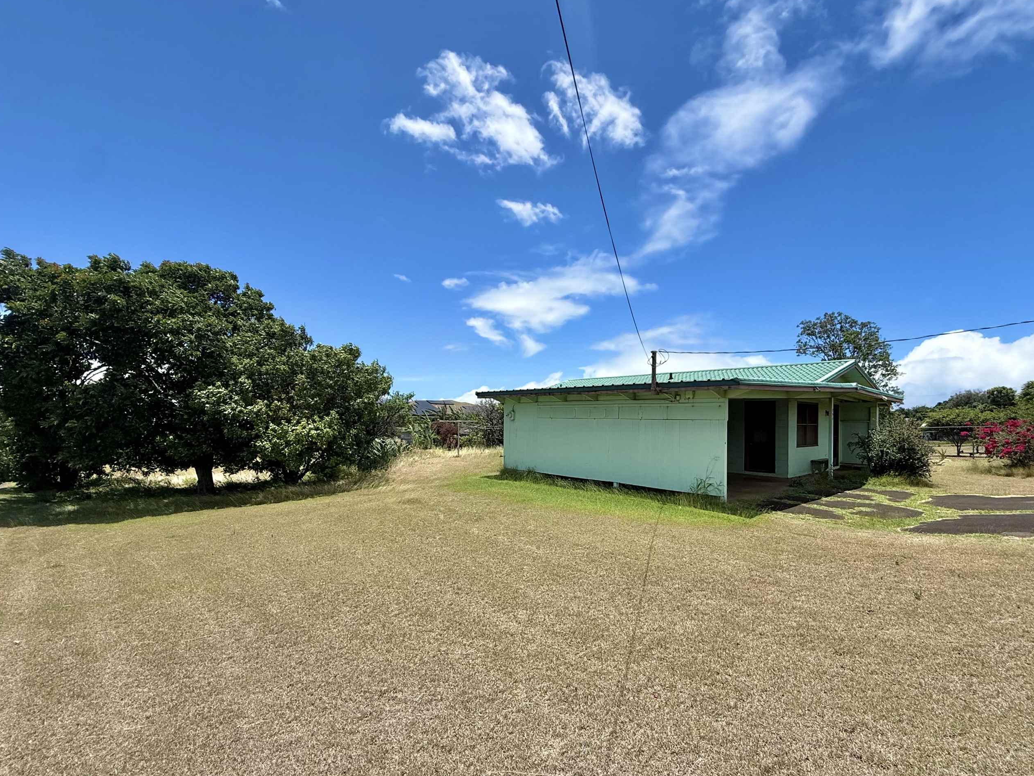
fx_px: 508
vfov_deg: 74.6
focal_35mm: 17
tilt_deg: +1.1
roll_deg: -1.1
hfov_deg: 90.7
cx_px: 573
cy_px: 414
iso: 50
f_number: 2.2
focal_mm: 2.22
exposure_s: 1/2506
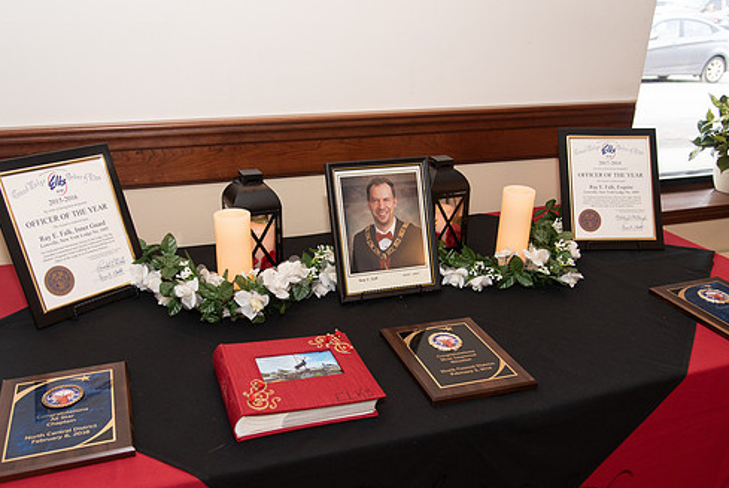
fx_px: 649
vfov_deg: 41.1
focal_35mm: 32
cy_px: 271
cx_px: 352
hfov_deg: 58.7
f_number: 4
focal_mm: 27
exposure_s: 1/200
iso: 800
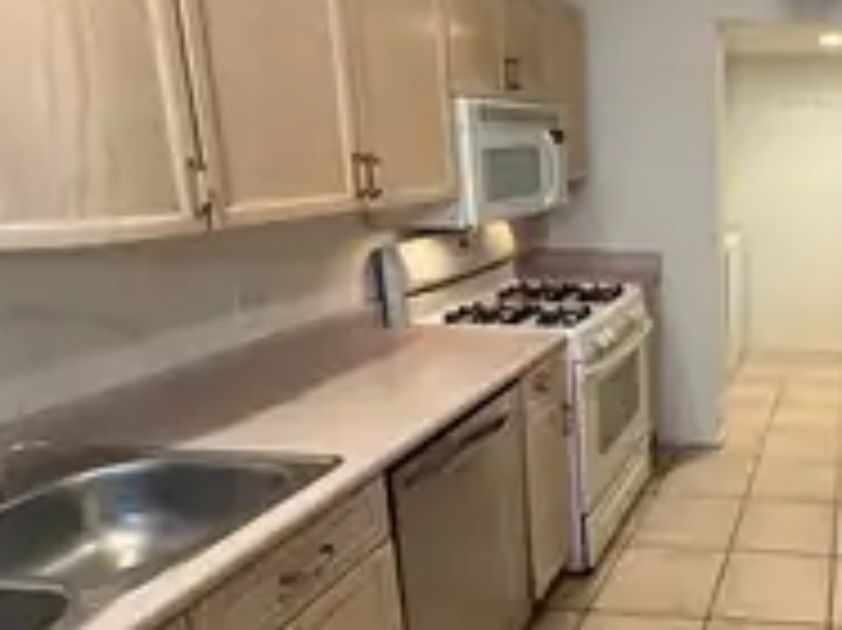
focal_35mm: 30
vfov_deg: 46.7
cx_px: 819
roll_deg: -2.5
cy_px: 302
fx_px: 729
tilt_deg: -14.1
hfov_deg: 50.1
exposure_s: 1/60
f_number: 2.2
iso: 250
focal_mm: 2.22
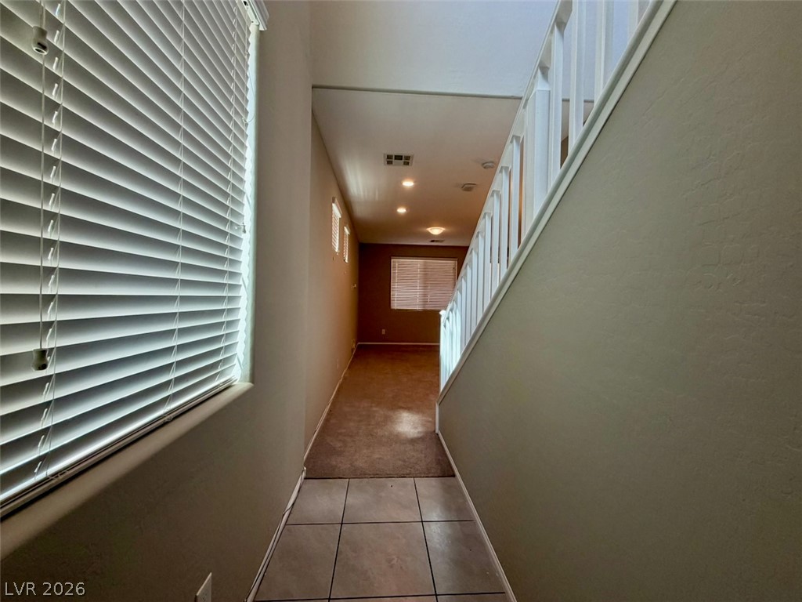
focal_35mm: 14
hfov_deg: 102.1
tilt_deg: +0.0
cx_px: 401
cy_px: 301
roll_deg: -1.5
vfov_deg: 85.7
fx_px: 324
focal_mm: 2.22
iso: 160
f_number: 2.2
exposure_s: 1/120
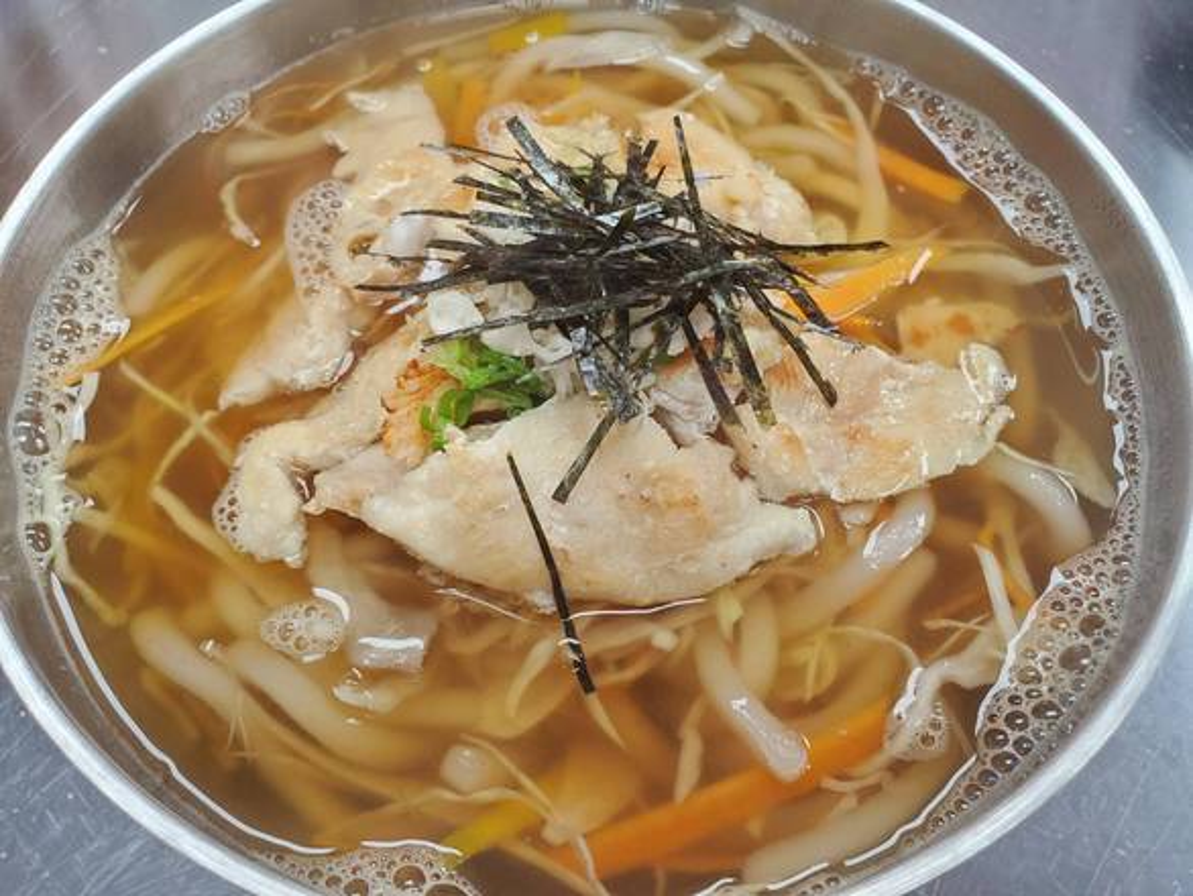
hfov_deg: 67.3
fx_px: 896
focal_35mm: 26
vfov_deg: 53.1
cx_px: 596
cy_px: 448
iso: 160
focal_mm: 4.3
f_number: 2.4
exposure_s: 1/60
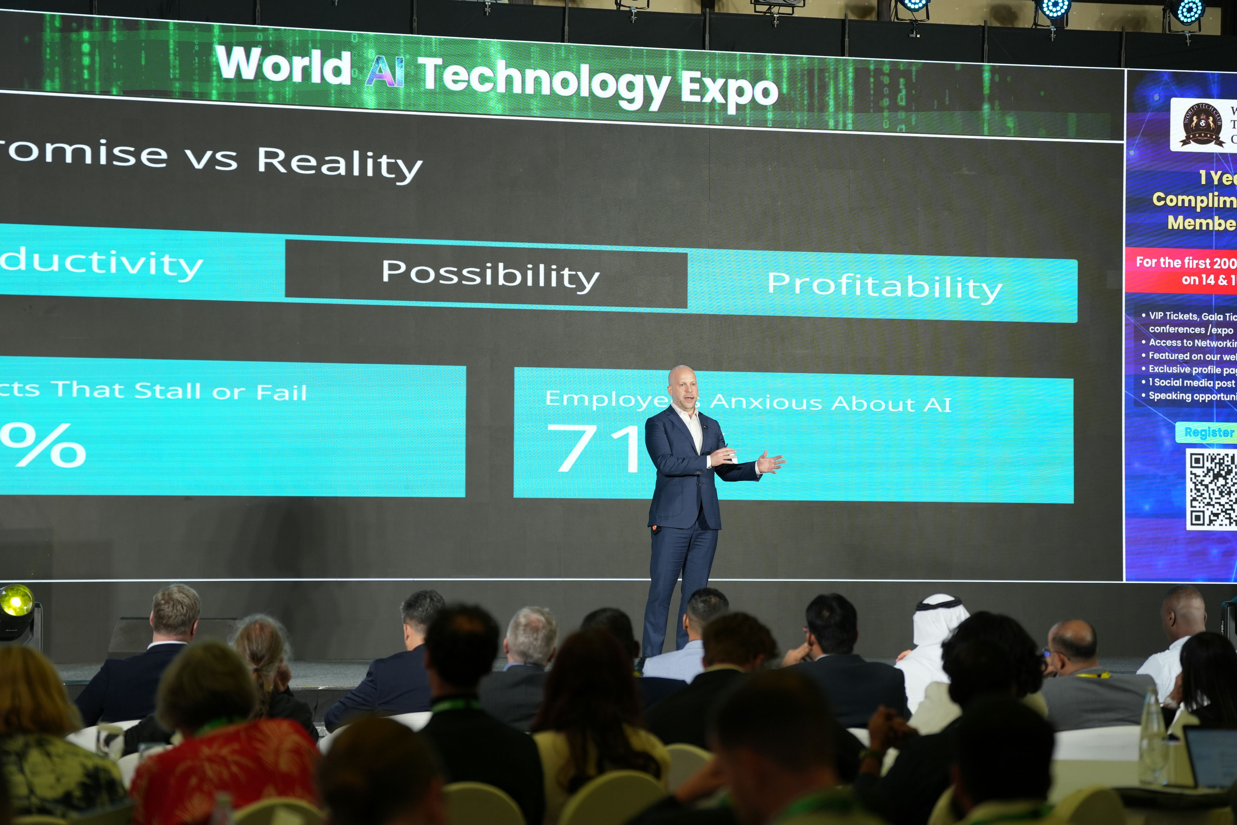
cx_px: 618
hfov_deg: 19.6
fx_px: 3573
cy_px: 412
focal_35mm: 104
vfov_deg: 13.2
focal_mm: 104
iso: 1000
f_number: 3.2
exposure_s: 1/200
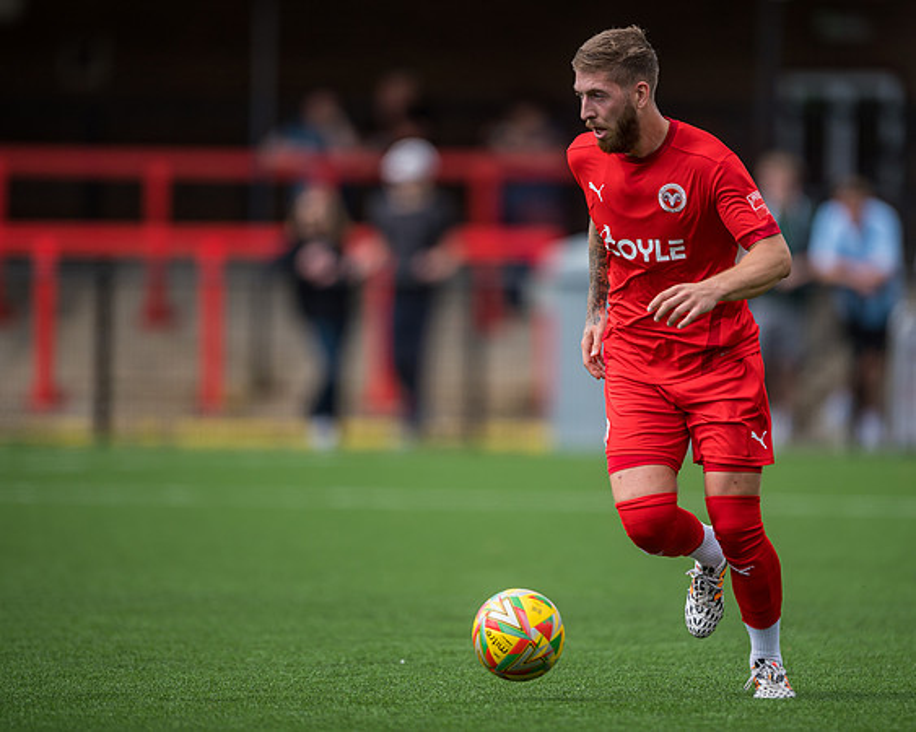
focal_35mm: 459
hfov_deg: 4.2
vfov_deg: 3.4
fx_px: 12444
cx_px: 508
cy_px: 366
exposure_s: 1/2000
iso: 200
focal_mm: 400
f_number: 2.8
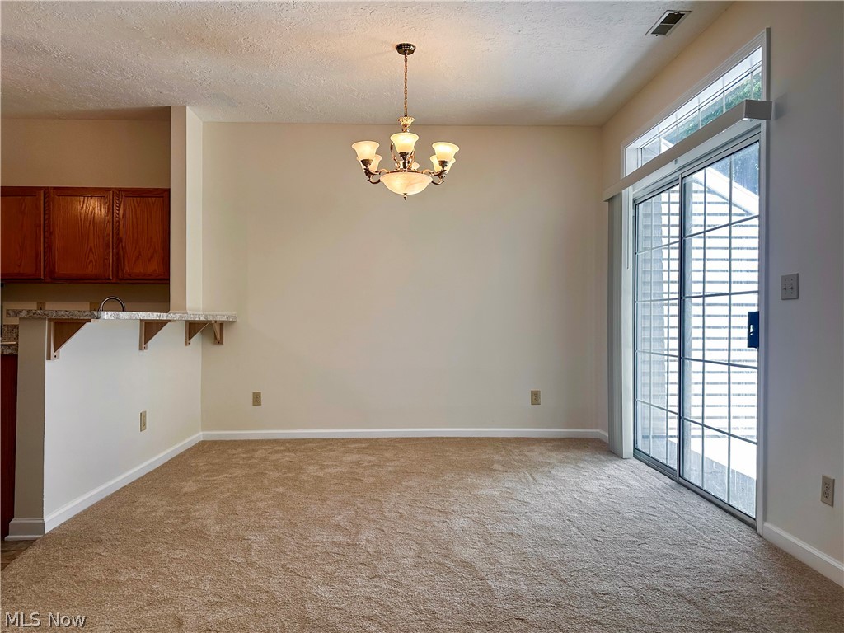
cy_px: 316
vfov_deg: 56.8
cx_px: 422
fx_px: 585
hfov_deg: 71.6
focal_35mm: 24
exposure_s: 1/210
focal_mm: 6.86
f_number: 1.8
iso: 80
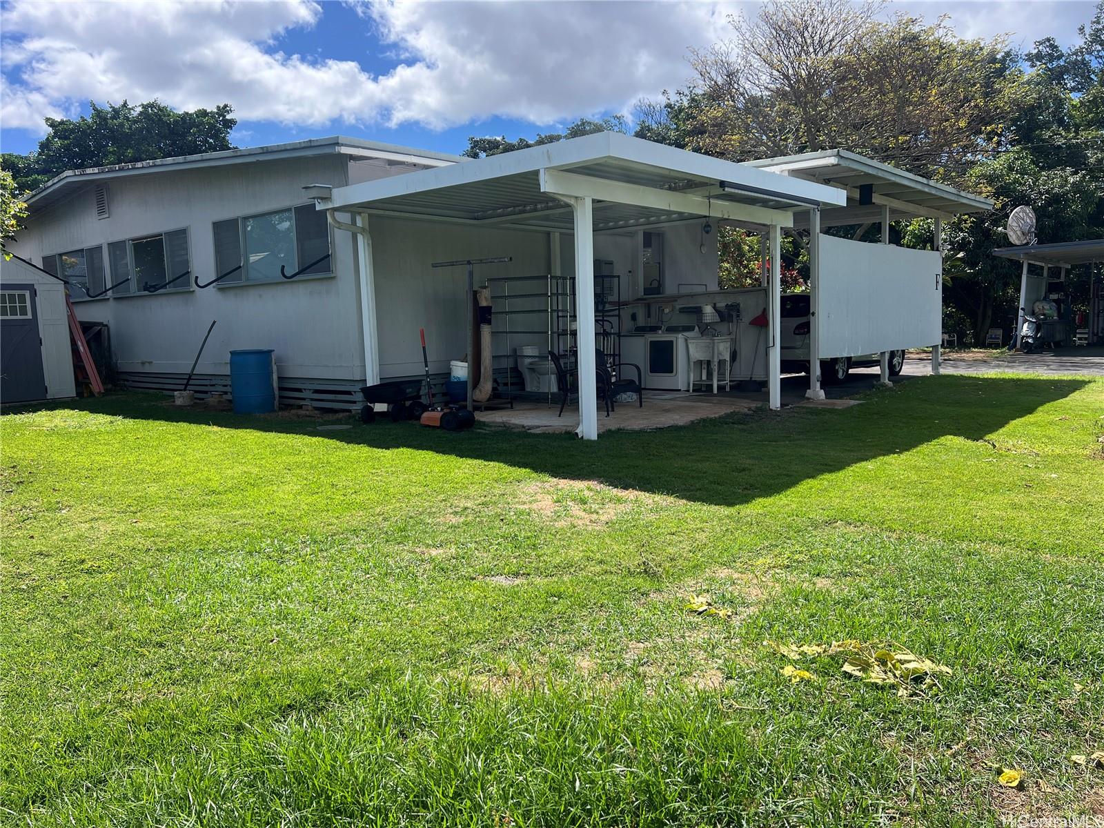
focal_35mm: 26
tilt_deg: -6.6
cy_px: 414
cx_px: 552
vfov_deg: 53.1
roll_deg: +2.6
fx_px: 829
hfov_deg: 67.3
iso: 50
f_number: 1.5
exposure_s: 1/2404
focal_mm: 5.7
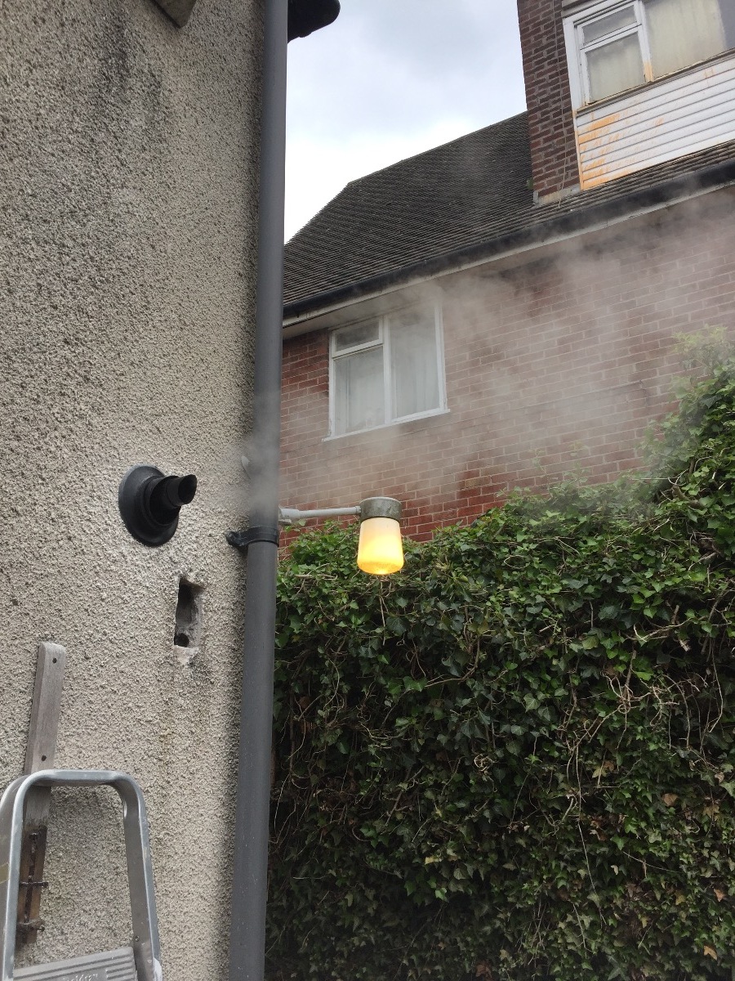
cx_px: 368
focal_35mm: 29
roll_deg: +3.0
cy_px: 490
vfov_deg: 61.7
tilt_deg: +20.9
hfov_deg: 48.2
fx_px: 821
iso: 32
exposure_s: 1/359
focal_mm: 4.15
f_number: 2.2
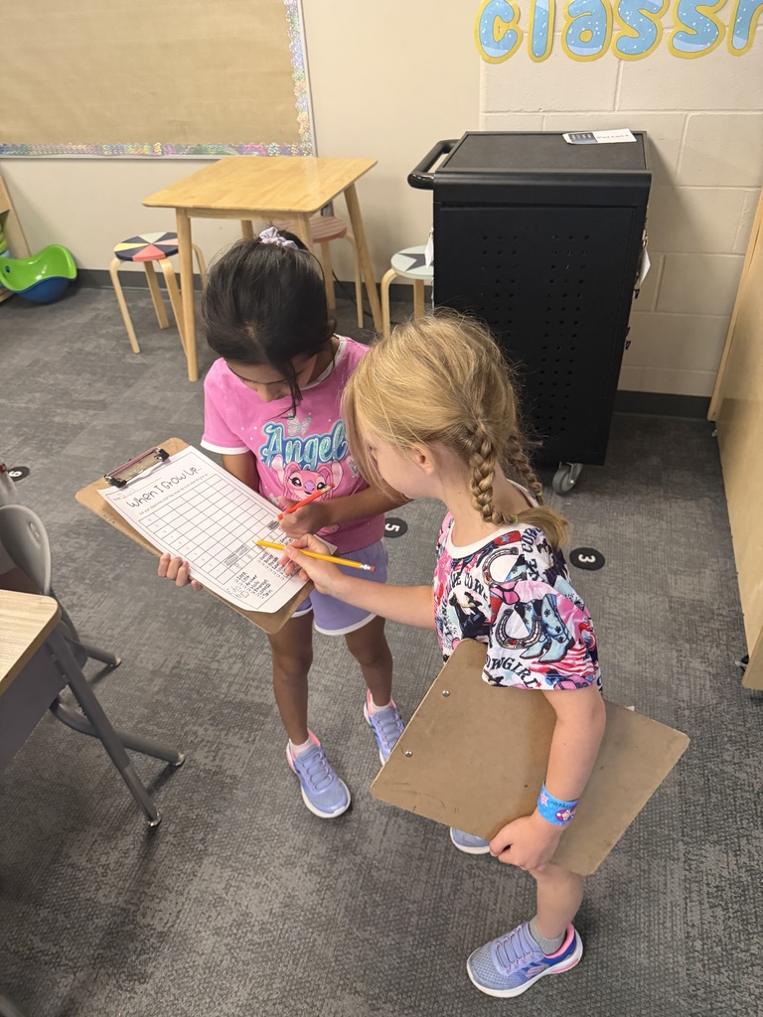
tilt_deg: -36.6
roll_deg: +0.1
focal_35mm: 24
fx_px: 705
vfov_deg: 71.6
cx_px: 382
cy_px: 508
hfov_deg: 56.8
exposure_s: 1/60
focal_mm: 6.76
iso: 640
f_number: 1.78
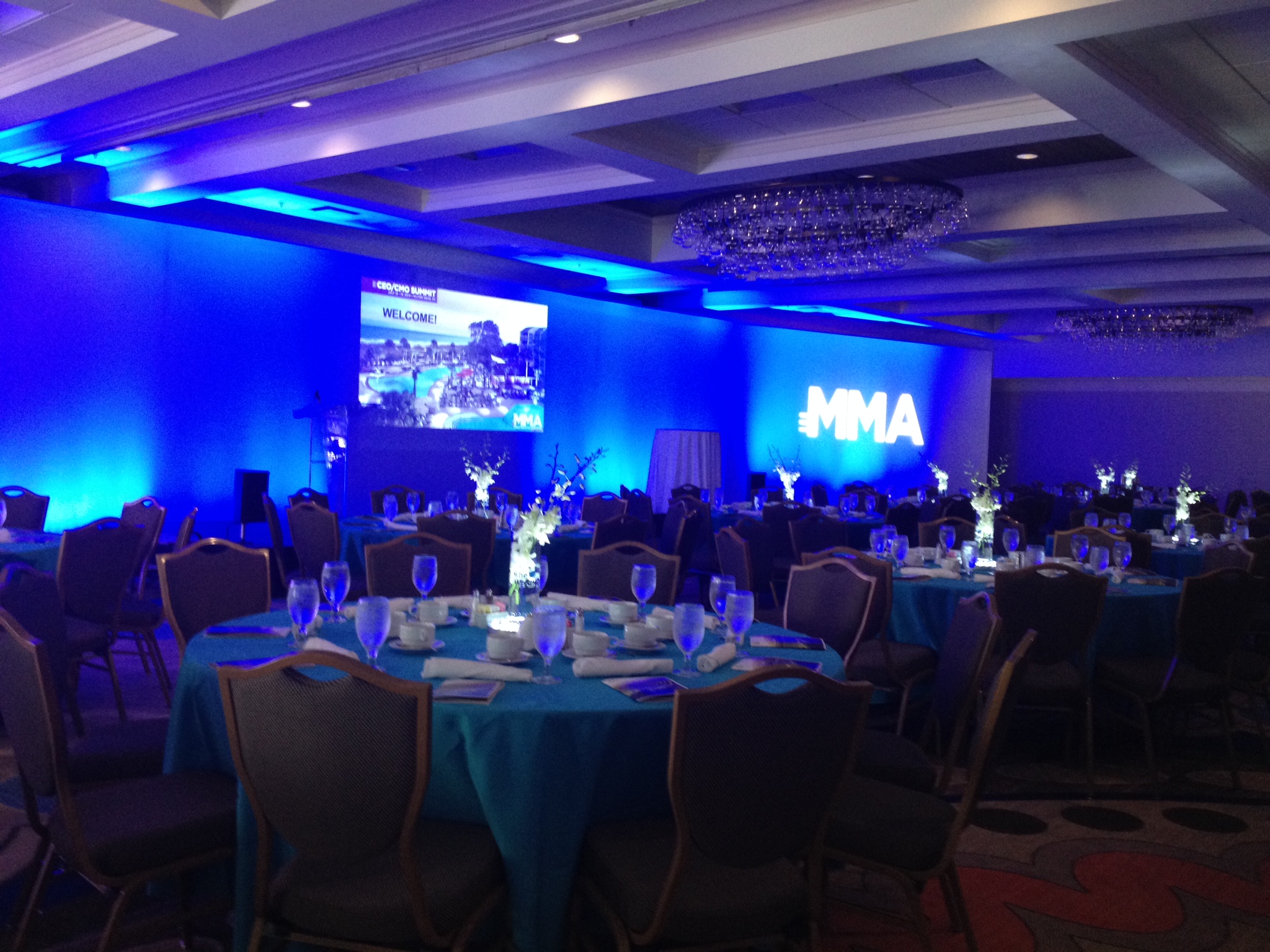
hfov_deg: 52.6
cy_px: 476
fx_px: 1284
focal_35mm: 35
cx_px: 635
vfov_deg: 40.7
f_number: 2.4
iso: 200
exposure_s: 1/20
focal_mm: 4.28
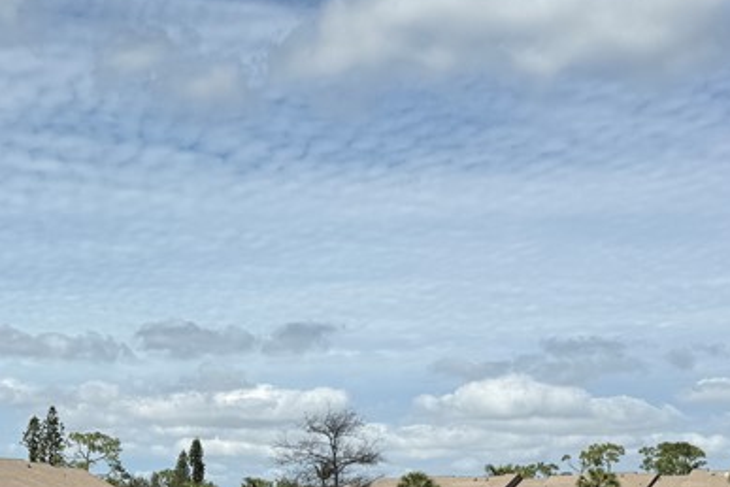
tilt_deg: +2.2
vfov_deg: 20.0
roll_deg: -0.1
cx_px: 270
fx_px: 1338
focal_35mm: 66
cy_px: 485
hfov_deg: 30.4
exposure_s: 1/6711
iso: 80
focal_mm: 6.76
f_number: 1.78
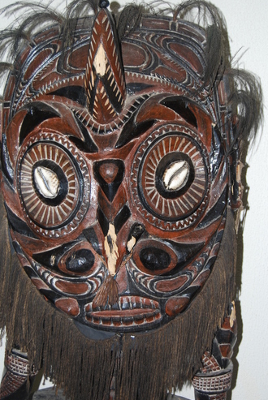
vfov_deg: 34.1
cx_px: 136
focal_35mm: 59
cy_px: 213
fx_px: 652
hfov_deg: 23.2
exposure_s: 1/60
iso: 200
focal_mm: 35
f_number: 4.8
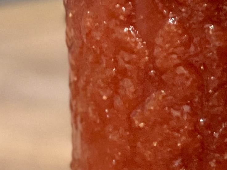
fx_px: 2773
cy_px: 131
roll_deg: +1.0
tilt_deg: -15.7
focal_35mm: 423
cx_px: 331
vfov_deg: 3.5
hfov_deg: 4.7
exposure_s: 1/15
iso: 400
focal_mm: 9
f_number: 2.8
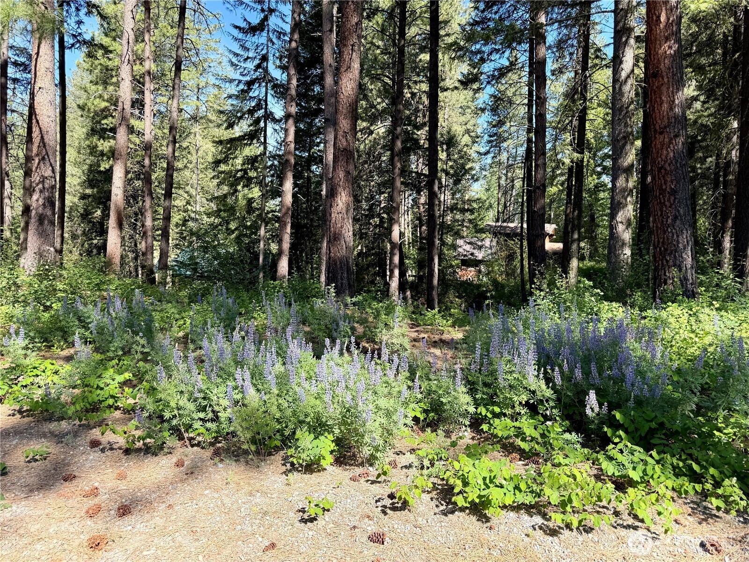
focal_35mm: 24
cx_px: 374
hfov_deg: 71.6
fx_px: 519
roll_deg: -3.6
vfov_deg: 56.8
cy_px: 281
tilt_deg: -2.3
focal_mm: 6.76
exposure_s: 1/979
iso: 80
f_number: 1.78
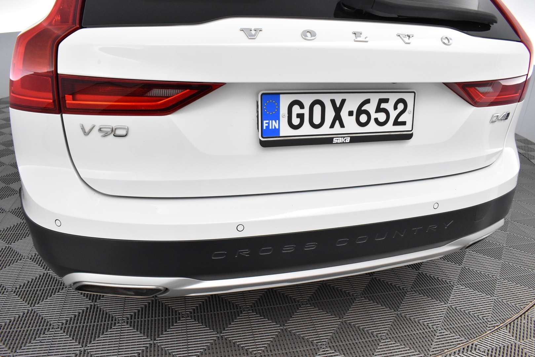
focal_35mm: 27
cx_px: 268
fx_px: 401
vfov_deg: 47.9
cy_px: 178
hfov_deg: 67.4
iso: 3200
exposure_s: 1/100
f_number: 5
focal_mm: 18
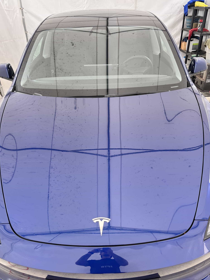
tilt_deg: -31.1
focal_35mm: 27
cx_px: 103
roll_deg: +2.3
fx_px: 218
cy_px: 138
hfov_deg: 51.4
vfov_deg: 65.3
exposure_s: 1/100
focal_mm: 5.96
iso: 100
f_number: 1.6
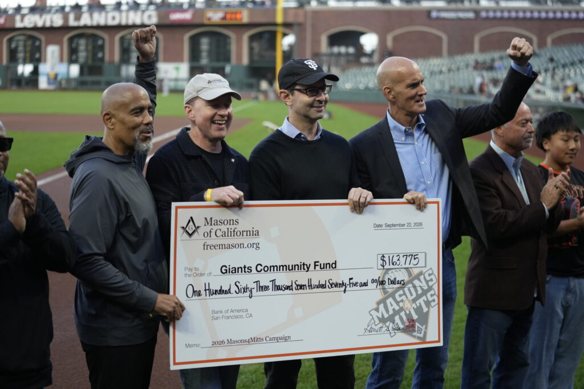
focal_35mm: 70
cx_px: 292
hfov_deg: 28.8
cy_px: 194
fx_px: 1136
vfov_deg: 19.5
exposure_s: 1/2500
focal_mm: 70
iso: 1600
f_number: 2.8
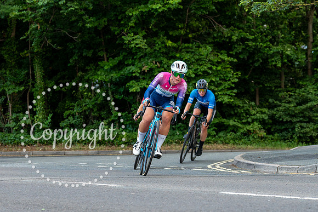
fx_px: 1146
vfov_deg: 10.6
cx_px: 140
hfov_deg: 15.8
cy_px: 154
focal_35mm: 130
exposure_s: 1/1000
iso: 1000
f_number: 3.2
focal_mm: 70
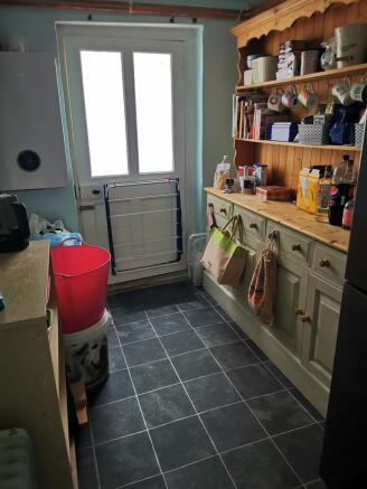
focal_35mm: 27
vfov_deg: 65.3
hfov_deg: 51.4
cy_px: 244
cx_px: 184
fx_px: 381
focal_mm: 5.56
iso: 320
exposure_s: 1/100
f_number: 1.6
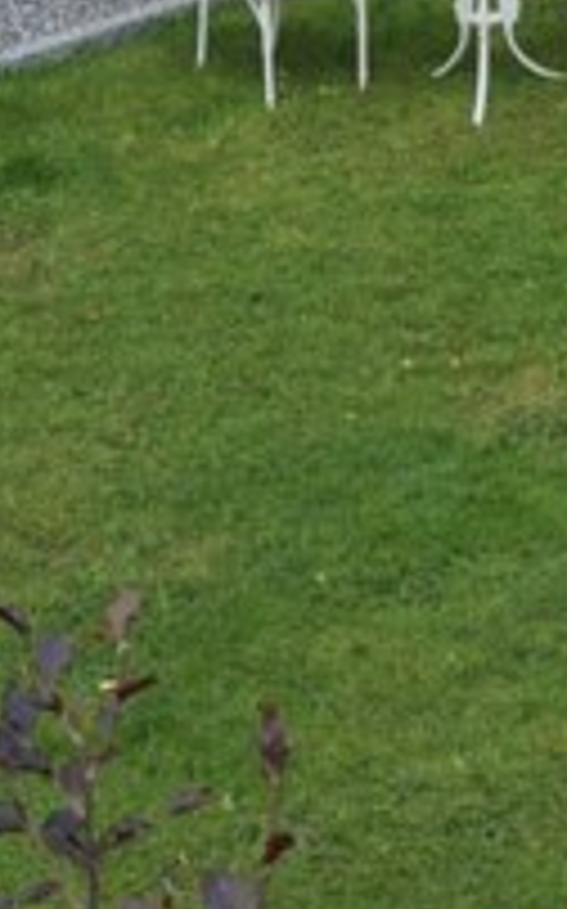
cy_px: -976
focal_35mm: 161
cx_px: 626
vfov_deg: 11.5
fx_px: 3986
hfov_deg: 8.1
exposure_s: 1/2500
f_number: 1.8
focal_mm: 8.67
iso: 400
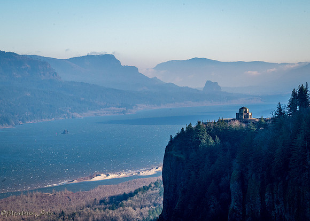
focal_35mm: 163
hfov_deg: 12.4
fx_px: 1430
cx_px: 161
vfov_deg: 8.8
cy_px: 123
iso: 800
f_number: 16
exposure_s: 1/400
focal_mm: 122
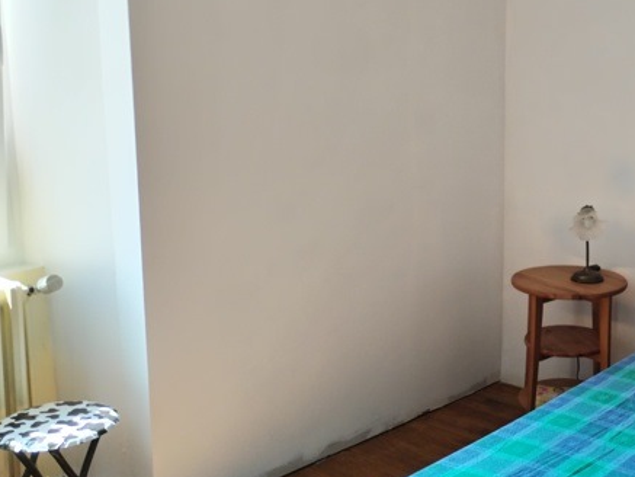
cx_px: 551
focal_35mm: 53
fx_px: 973
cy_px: 214
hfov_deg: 34.5
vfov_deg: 27.5
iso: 109
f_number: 1.8
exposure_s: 1/50
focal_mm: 4.75
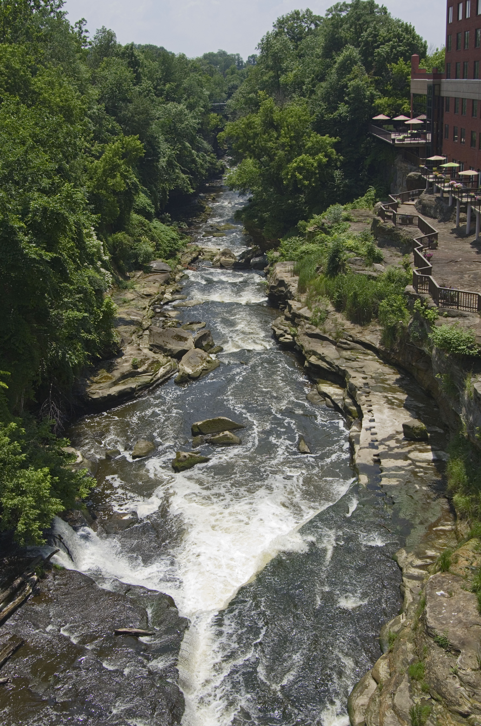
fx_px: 725
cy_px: 363
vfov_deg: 53.2
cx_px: 240
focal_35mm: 36
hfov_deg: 36.7
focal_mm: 24
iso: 400
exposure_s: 1/1000
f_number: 8
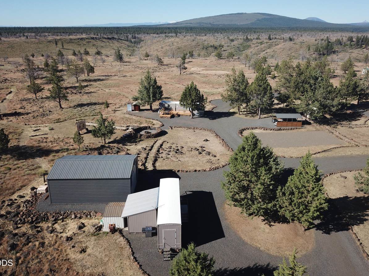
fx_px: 298
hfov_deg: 63.4
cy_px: 128
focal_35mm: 28
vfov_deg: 49.7
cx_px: 193
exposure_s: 1/1374
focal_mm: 4.7
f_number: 2.2
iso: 100
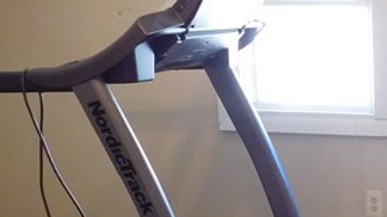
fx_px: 954
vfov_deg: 12.9
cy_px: 202
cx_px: 538
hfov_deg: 20.4
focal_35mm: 93
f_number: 3
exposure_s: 1/30
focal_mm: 4
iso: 220
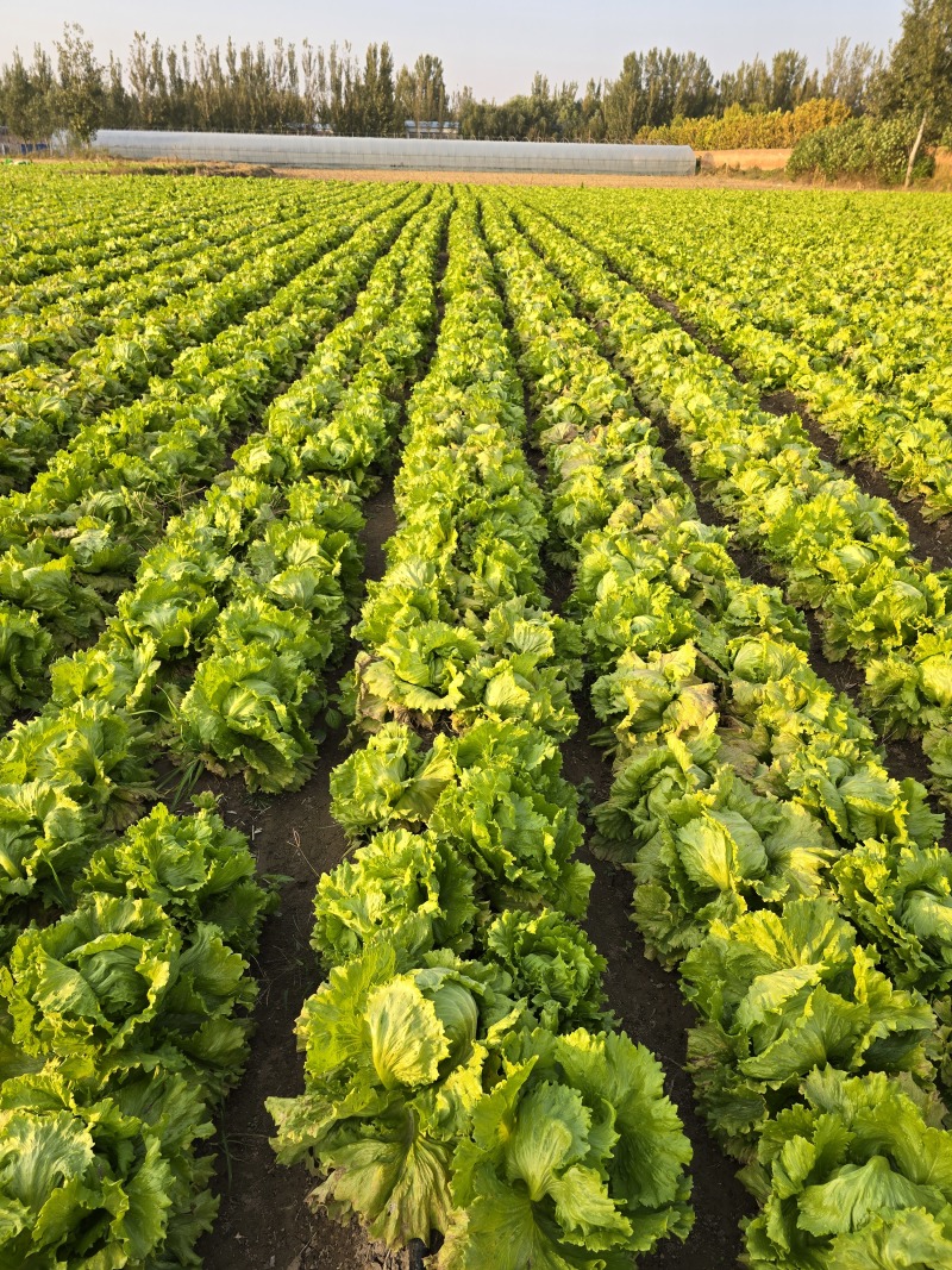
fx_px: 844
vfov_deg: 73.9
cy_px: 635
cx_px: 476
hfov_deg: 58.9
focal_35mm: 23
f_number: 1.7
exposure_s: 1/180
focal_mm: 6.3
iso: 16
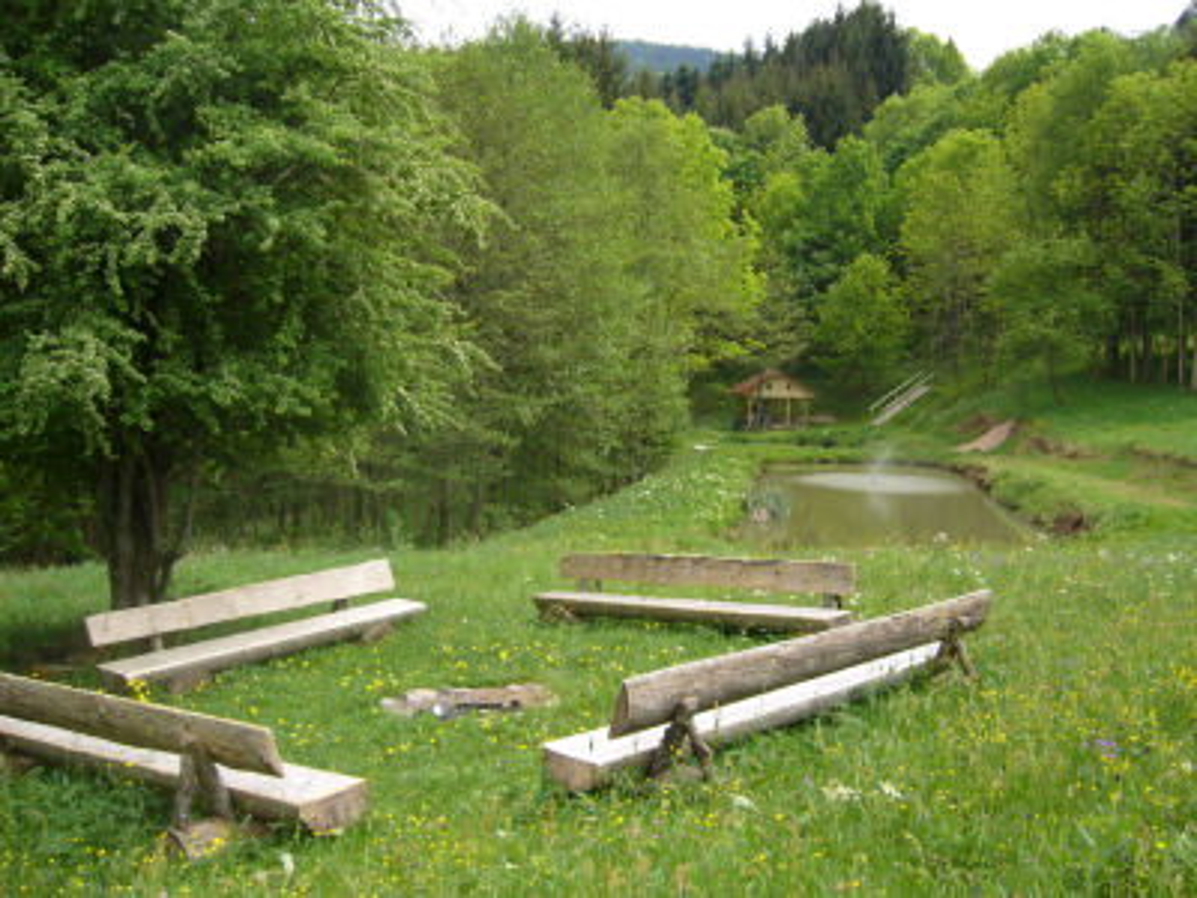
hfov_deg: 52.6
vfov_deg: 40.7
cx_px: 598
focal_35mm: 35
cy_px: 449
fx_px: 1210
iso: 80
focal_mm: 5.8
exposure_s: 1/250
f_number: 2.8
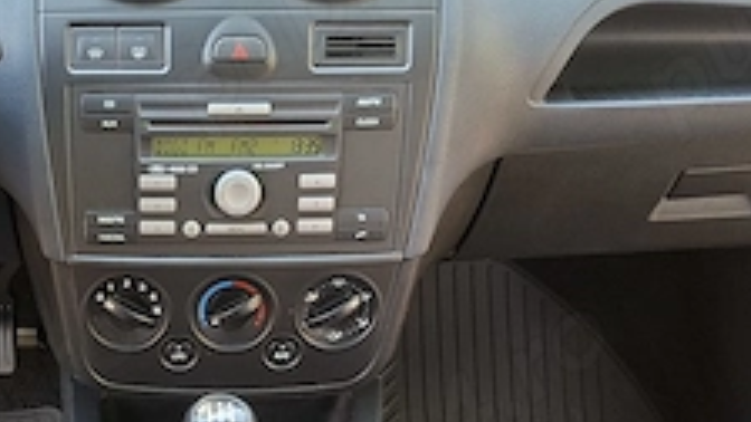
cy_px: 506
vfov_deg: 17.2
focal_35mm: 67
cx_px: 154
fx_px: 1334
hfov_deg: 30.7
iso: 125
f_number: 1.8
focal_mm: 5.54
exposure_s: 1/100
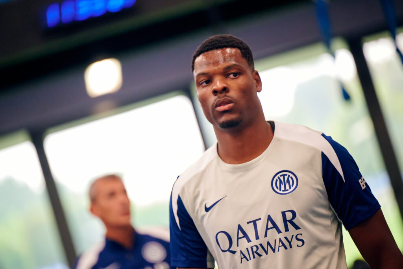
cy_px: 134
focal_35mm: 200
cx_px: 202
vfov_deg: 6.9
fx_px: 2239
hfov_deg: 10.3
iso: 6400
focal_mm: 200
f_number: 2.8
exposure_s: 1/500
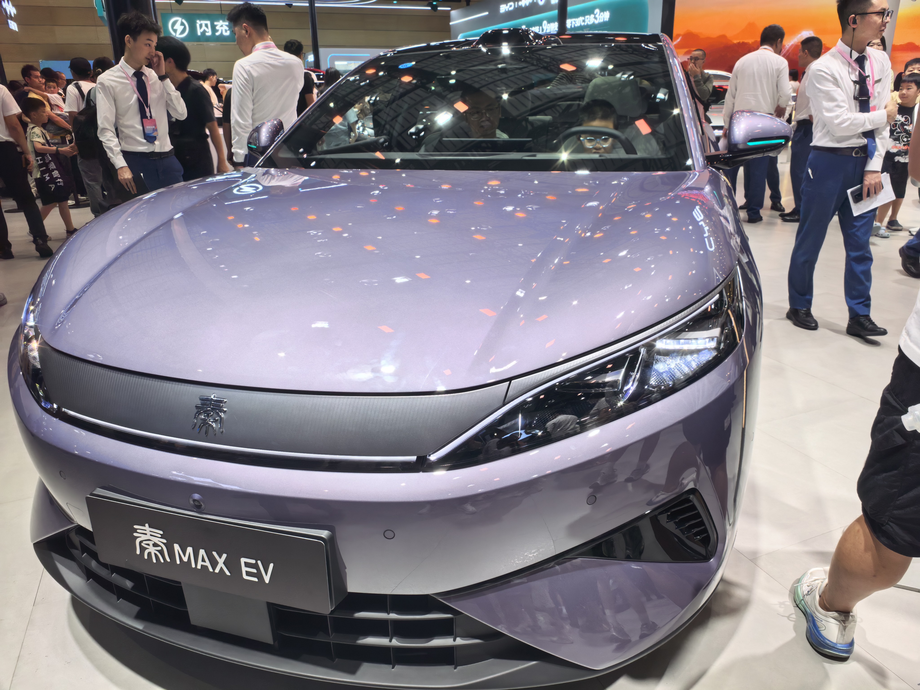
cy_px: 345
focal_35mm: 24
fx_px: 638
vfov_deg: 56.8
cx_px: 460
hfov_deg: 71.6
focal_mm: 5.75
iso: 80
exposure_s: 1/100
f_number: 4
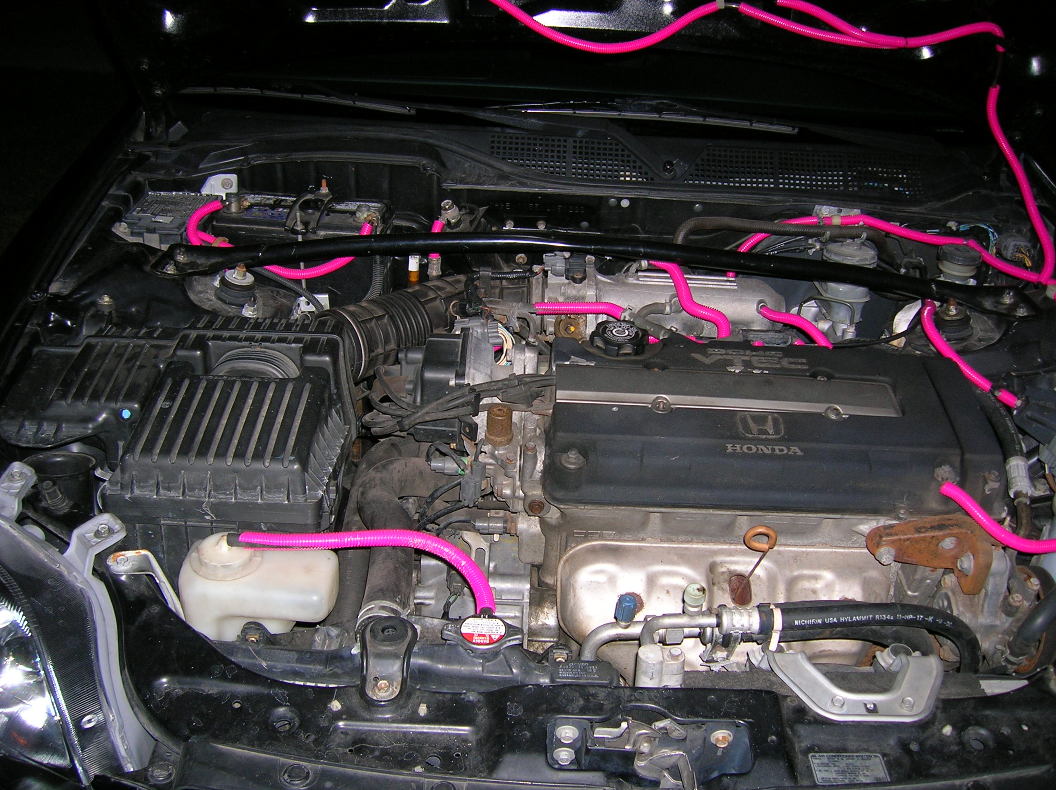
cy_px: 395
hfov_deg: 54.0
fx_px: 1036
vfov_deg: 41.7
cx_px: 528
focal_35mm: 34
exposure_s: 1/60.1
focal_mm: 5.7
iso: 57
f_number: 2.9
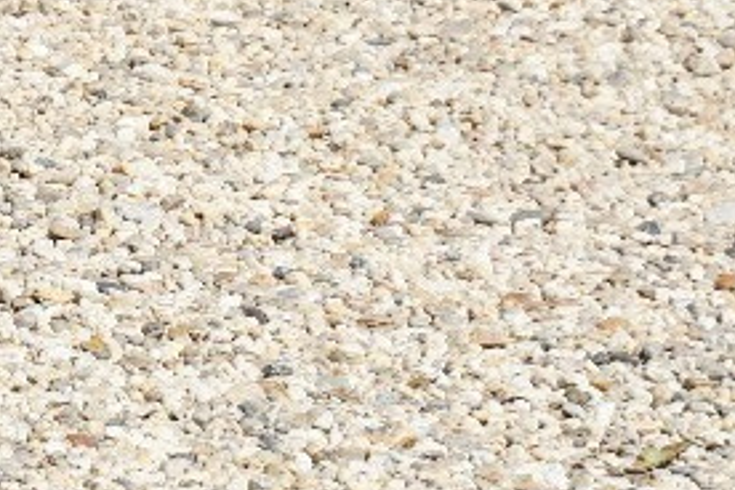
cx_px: -834
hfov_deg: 5.2
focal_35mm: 389
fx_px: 7947
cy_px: -911
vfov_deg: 3.5
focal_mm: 55.9
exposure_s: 1/200
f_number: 5.6
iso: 100
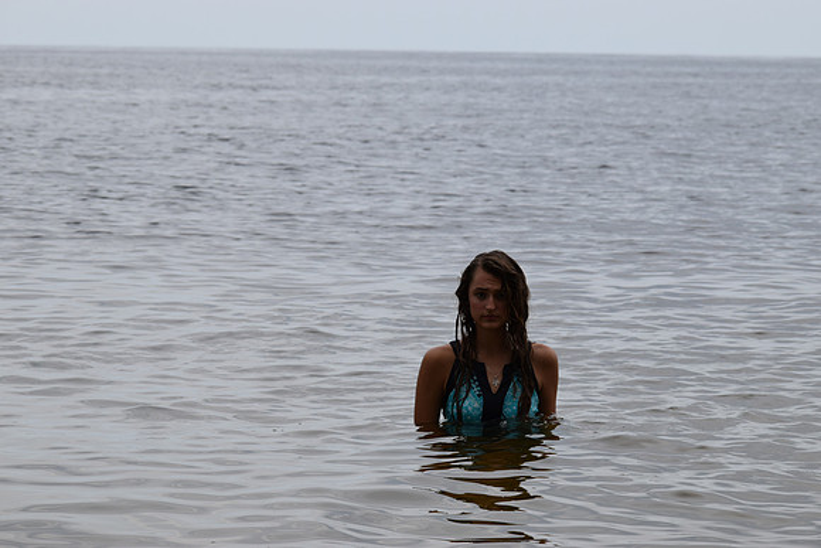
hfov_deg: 14.4
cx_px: 410
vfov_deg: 9.6
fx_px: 3250
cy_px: 274
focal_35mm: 142
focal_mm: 95
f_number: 8
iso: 200
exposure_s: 1/250
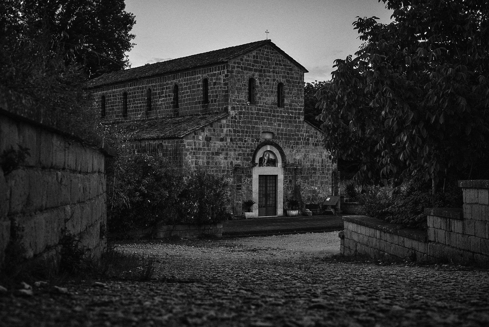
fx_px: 679
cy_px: 164
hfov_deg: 39.6
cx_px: 244
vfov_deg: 27.0
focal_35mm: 50
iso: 100
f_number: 5.6
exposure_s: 1/15
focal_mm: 50
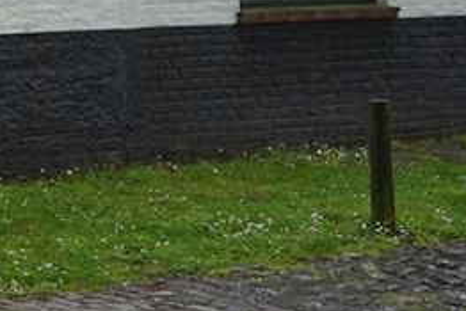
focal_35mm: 183
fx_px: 2370
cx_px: -1211
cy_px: -286
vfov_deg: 7.3
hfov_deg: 8.2
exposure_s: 1/100
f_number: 5
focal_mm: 24
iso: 800
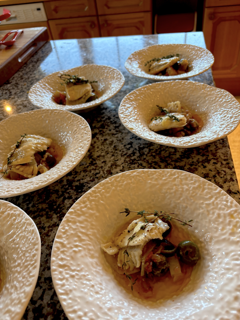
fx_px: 240
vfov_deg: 67.3
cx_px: 120
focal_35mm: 26
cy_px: 160
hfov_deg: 53.1
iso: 125
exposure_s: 1/100
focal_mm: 5.96
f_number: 1.6
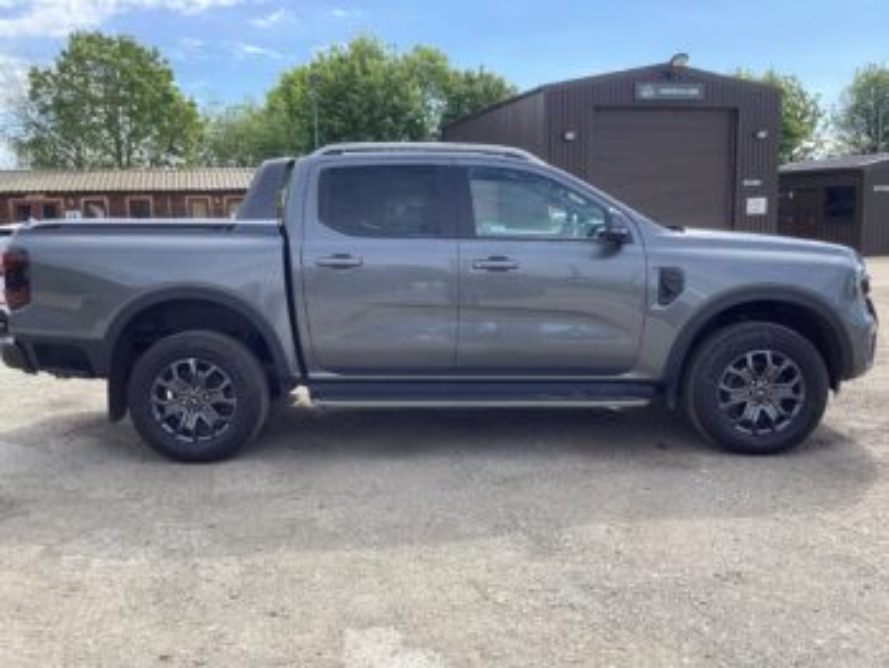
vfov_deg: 45.5
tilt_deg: -11.4
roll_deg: +1.7
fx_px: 797
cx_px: 444
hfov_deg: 58.3
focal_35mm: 31
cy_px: 334
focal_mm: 3.3
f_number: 2.4
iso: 25
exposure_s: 1/488
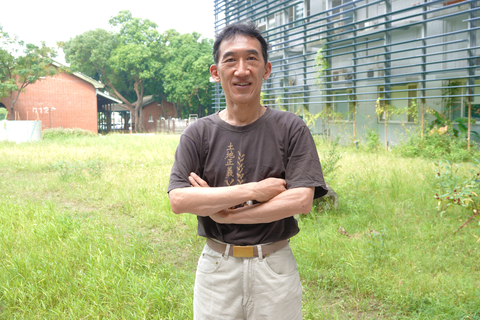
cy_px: 160
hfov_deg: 49.6
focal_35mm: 39
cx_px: 240
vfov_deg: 34.2
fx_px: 520
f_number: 3.2
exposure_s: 1/125
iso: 100
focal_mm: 14.16
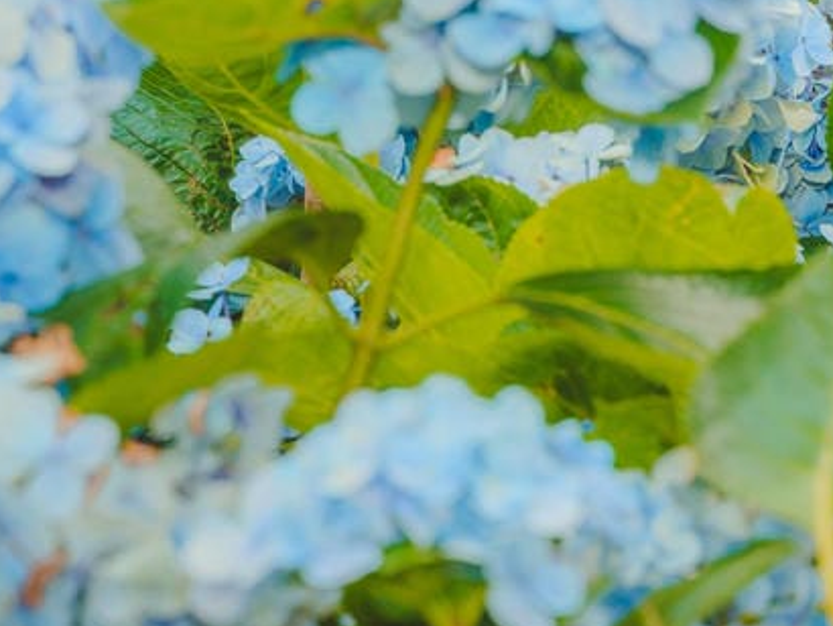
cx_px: 971
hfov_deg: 9.3
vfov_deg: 7.0
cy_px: -110
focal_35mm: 211
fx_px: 5080
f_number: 5.6
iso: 250
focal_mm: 75
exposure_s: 1/200
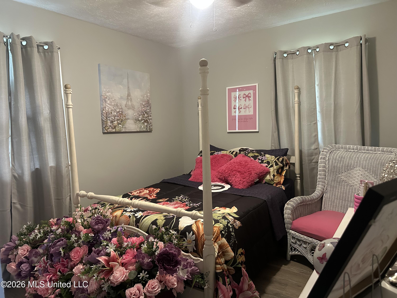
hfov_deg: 71.6
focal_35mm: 24
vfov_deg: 56.8
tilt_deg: -4.7
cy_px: 149
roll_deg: +1.8
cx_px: 198
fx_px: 275
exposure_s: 1/40
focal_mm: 6.86
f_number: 1.78
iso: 800
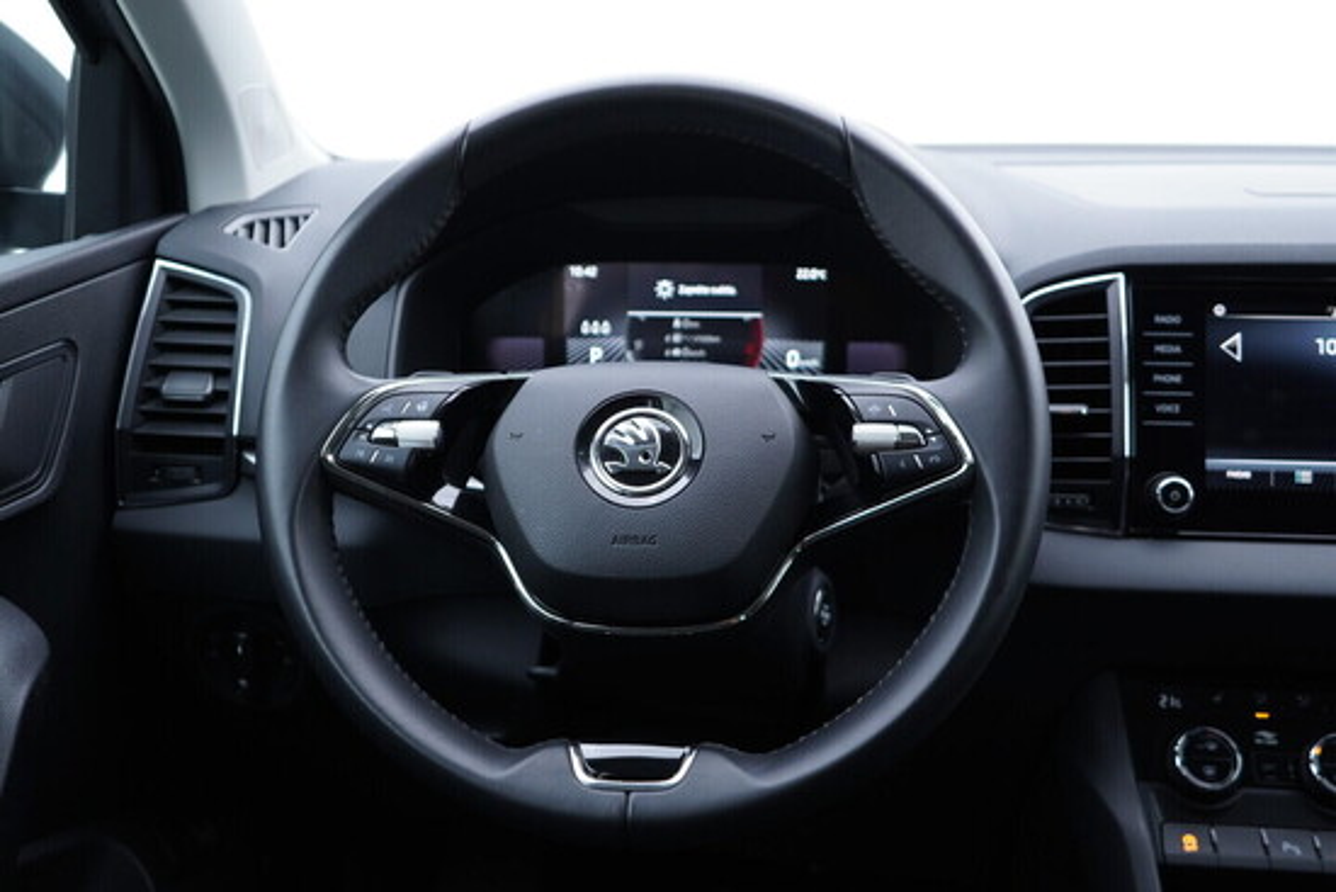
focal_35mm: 36
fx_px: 1336
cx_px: 668
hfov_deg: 53.1
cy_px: 446
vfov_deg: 36.9
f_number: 2.8
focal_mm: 24
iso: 250
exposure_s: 1/40
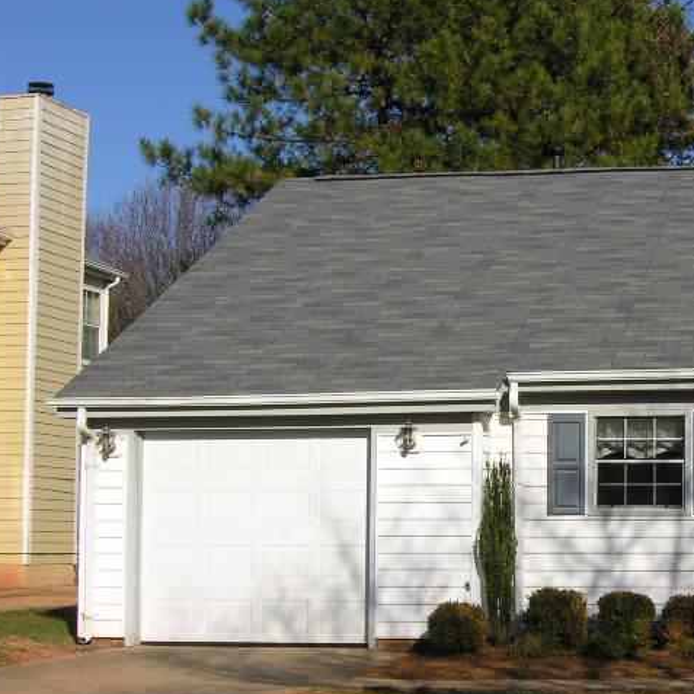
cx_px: 727
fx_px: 1678
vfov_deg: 23.3
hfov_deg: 22.3
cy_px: 458
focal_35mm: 74
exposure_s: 1/232
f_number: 7.1
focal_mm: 10
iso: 50
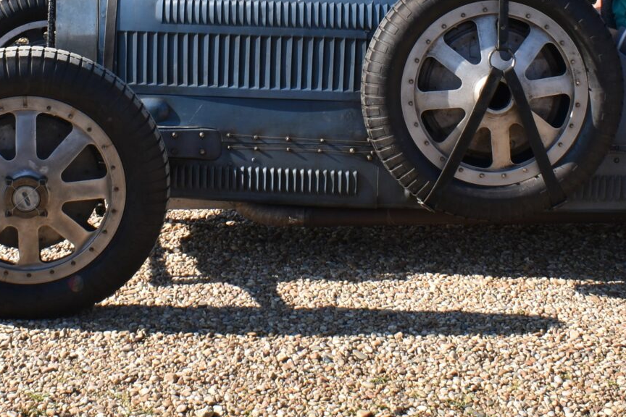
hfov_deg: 25.2
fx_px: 1391
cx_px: 210
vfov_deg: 16.7
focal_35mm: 80
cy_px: -1
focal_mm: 18
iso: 100
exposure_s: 1/100
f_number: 10
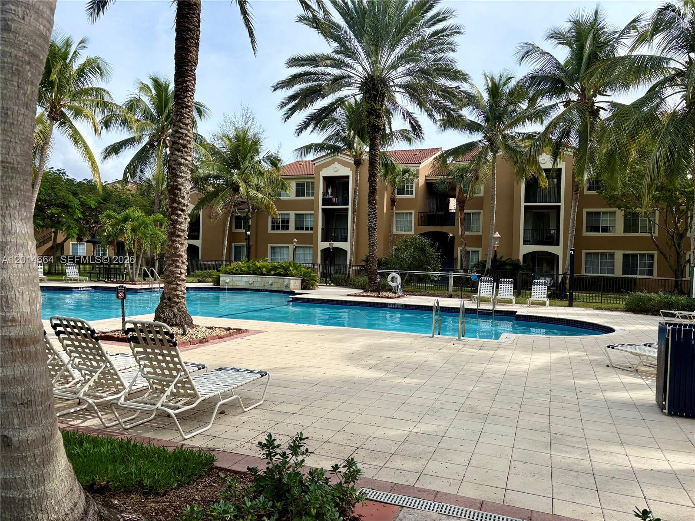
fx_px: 522
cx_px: 348
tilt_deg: -0.7
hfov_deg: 67.3
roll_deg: +0.2
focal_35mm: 26
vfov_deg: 53.1
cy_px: 260
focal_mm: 5.96
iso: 50
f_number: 1.6
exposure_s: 1/2075
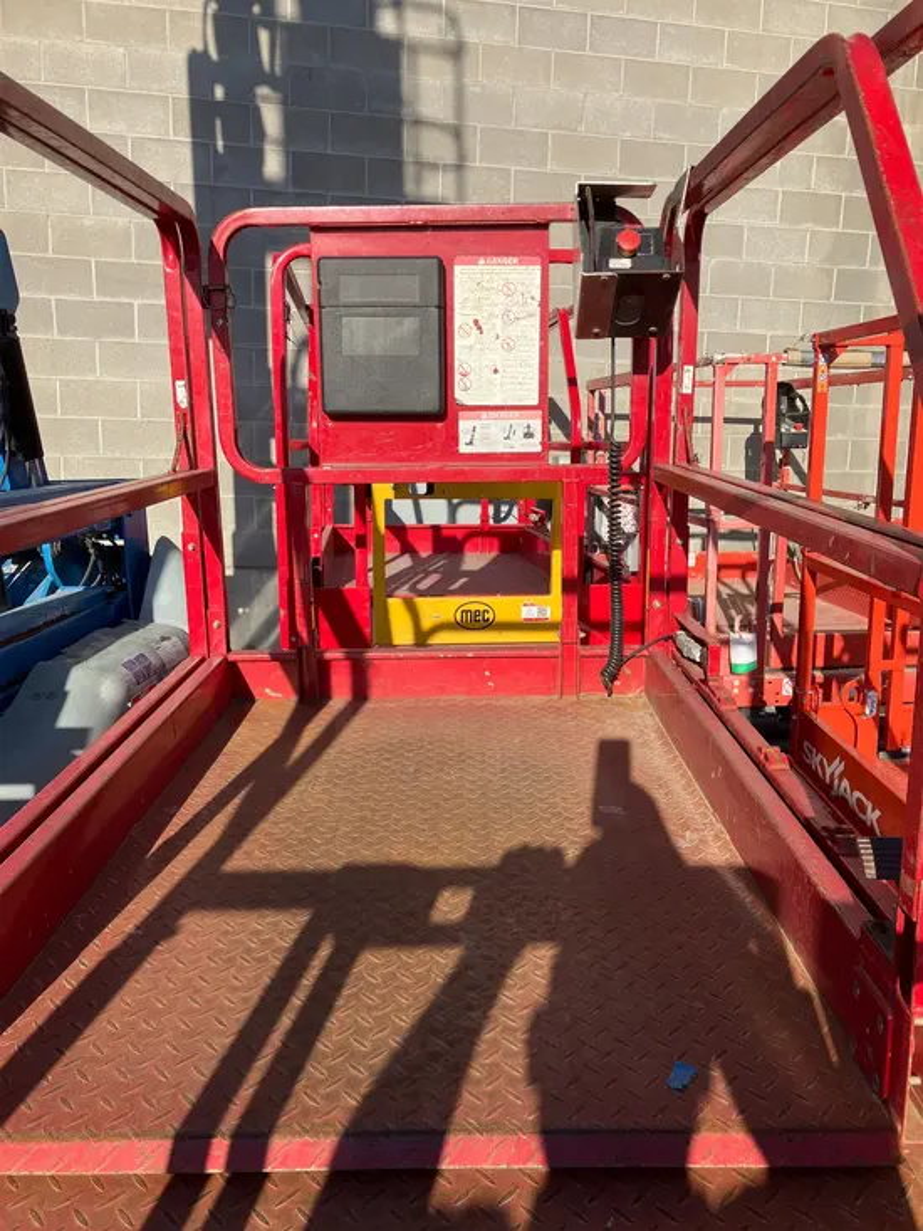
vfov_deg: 63.4
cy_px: 616
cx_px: 462
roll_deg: -1.7
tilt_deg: -11.2
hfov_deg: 49.8
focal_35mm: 28
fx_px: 995
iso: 32
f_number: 1.8
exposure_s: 1/1473
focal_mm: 3.99
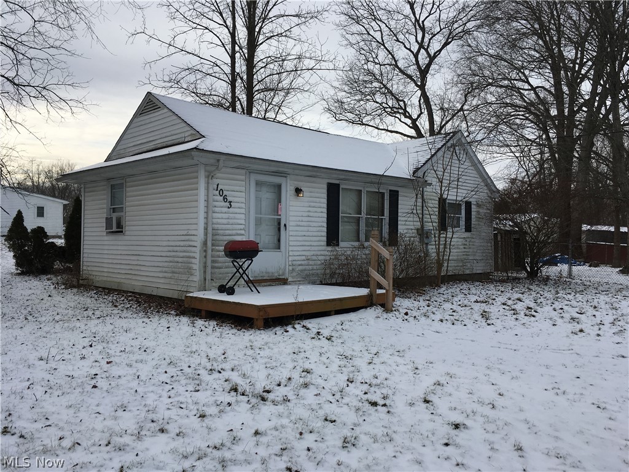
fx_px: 527
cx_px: 314
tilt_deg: +0.7
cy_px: 236
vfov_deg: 48.2
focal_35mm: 29
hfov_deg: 61.7
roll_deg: -1.0
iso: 25
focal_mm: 4.15
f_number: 2.2
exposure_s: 1/1832
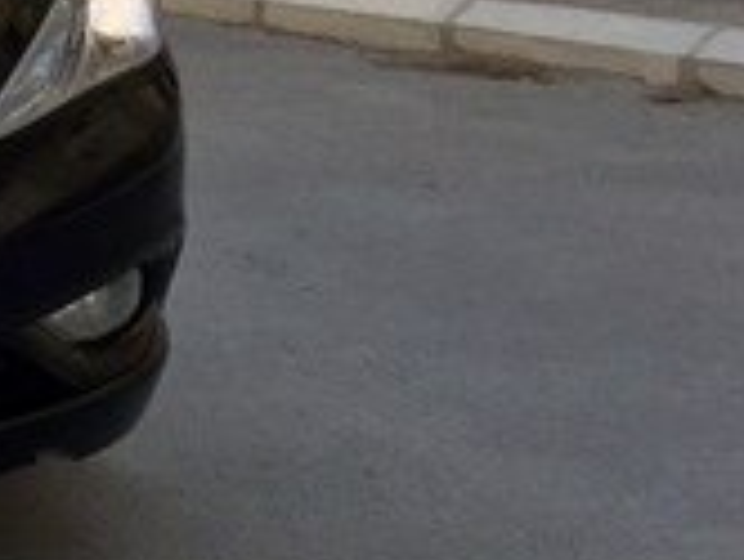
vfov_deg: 12.9
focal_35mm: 115
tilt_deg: -11.0
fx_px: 2475
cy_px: 338
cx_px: -565
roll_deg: -0.2
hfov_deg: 15.0
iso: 32
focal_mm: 4.15
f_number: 2.2
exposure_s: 1/412
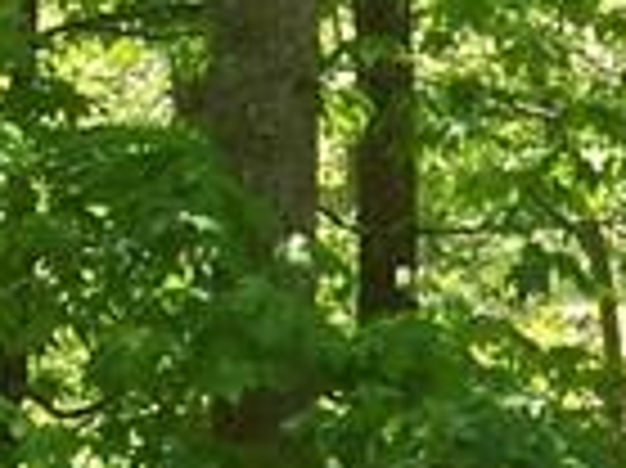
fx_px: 4806
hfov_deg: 7.3
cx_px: 964
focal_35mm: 266
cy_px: 464
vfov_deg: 5.6
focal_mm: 5.85
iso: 64
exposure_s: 1/160
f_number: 2.8
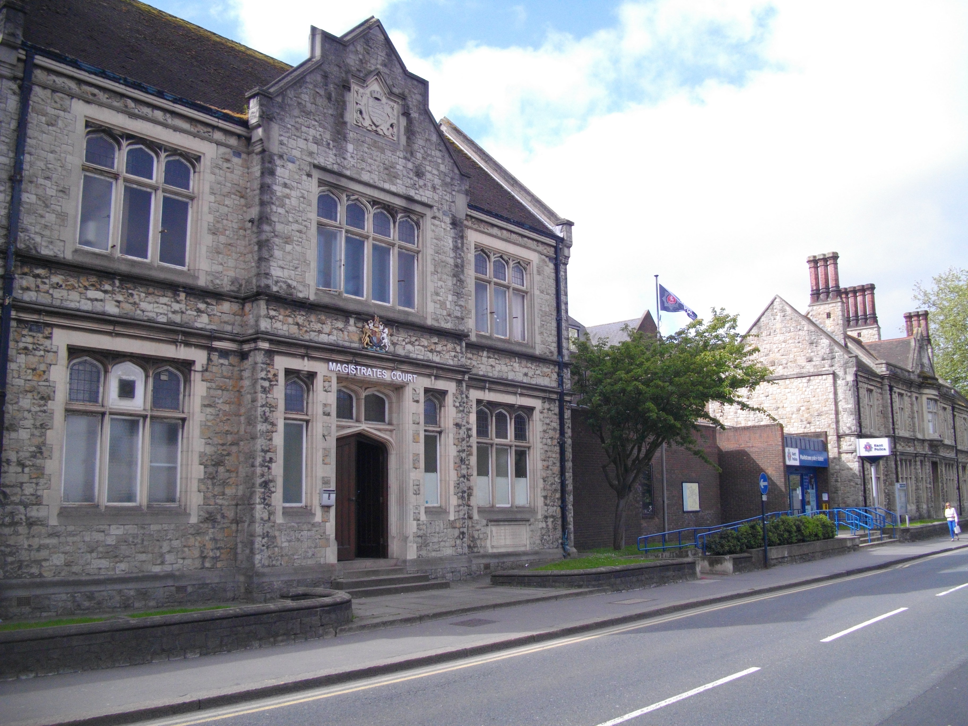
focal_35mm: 31
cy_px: 363
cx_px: 484
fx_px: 867
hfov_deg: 58.4
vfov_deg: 45.4
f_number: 8.8
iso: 100
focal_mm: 5.7
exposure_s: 1/160
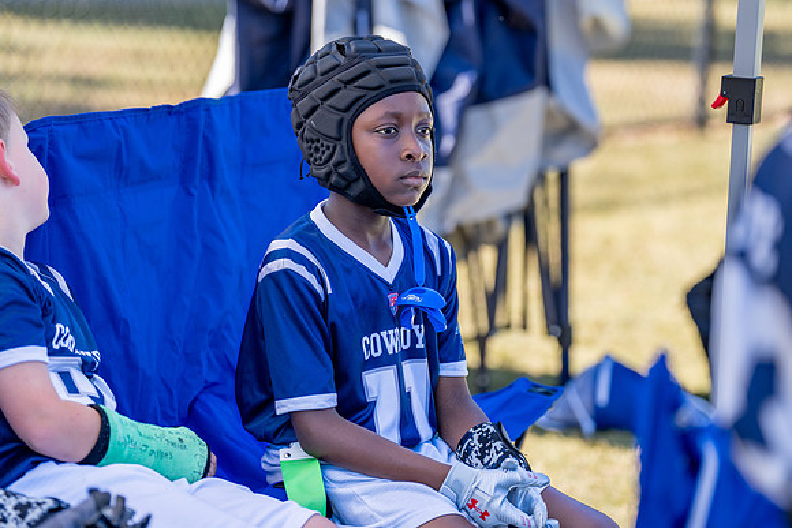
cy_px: 242
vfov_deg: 9.4
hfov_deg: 14.1
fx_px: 3202
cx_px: 409
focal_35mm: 146
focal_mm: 128
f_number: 2.8
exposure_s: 1/800
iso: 160
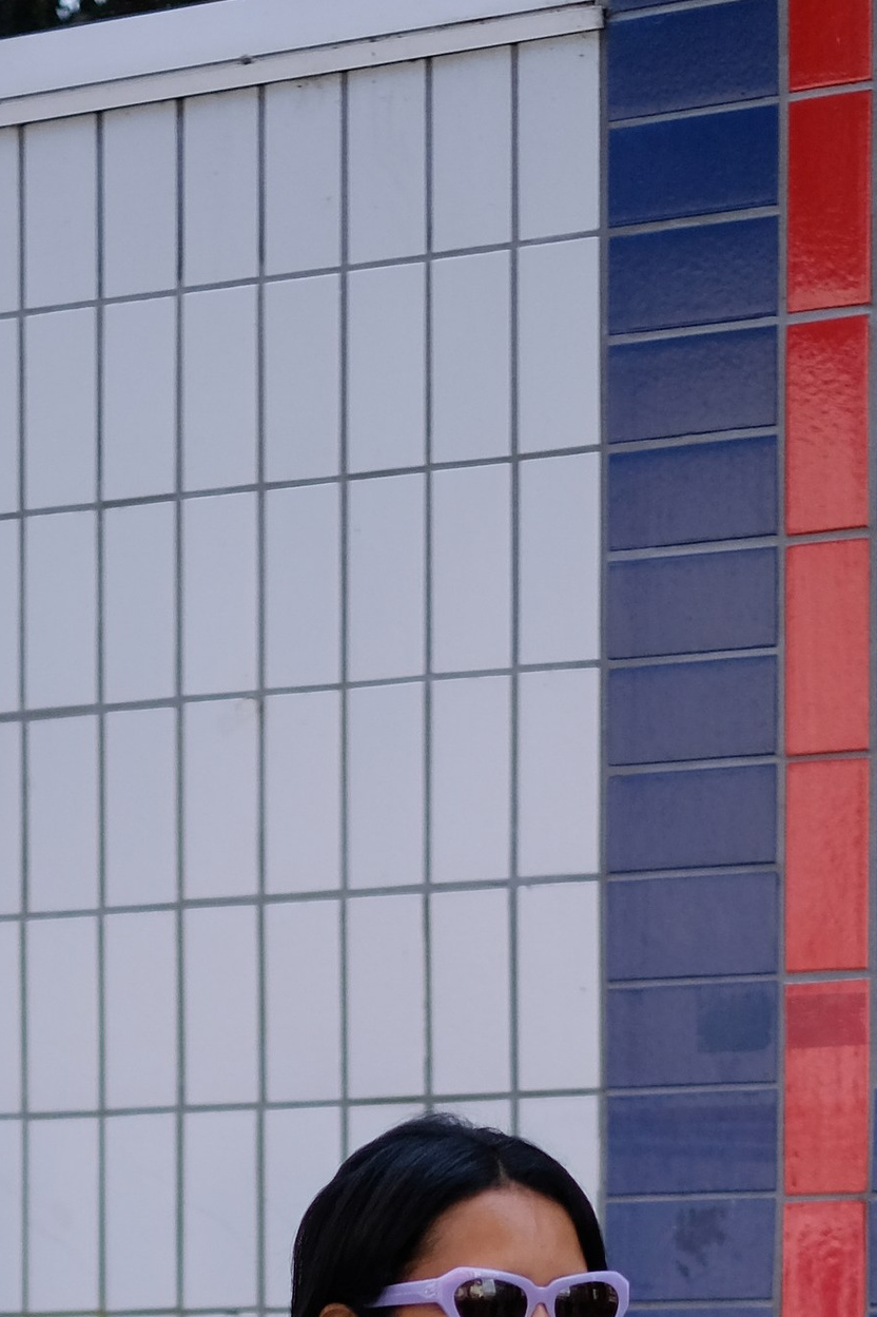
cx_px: 454
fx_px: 5959
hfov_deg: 8.4
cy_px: 1874
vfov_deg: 12.1
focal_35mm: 163
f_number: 1.4
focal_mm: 35
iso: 320
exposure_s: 1/2000
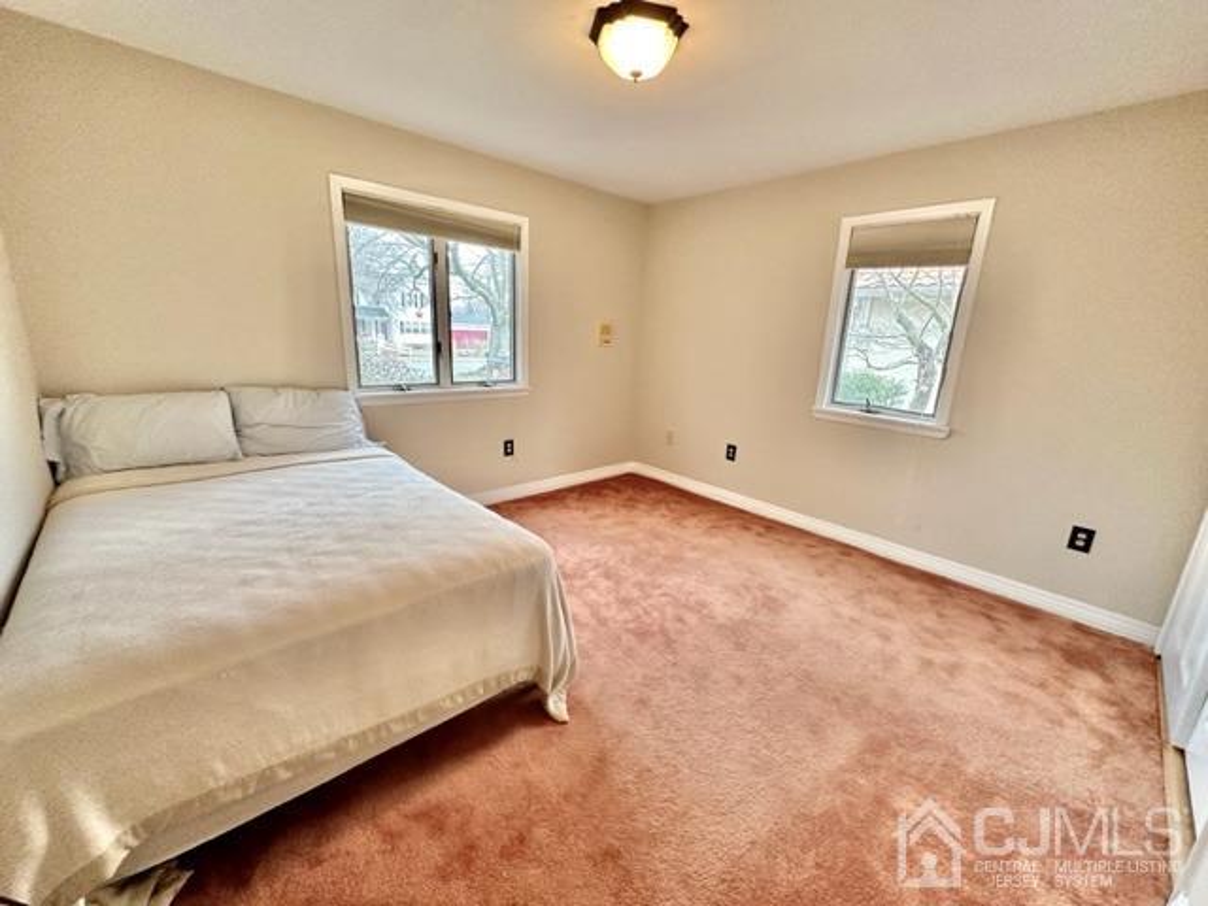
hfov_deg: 102.1
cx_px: 604
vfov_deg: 85.7
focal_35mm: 14
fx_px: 489
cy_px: 453
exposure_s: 1/120
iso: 250
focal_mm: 2.22
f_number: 2.2
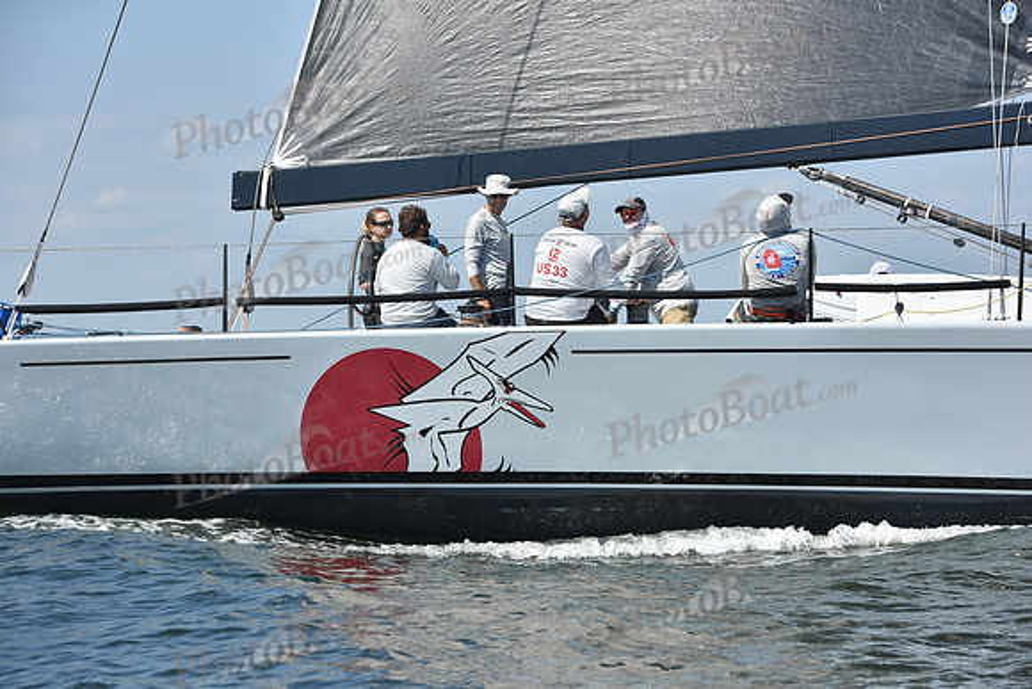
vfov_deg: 11.0
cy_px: 344
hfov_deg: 16.4
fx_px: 3584
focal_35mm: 125
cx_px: 516
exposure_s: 1/1250
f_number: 7.1
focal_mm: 125
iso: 250
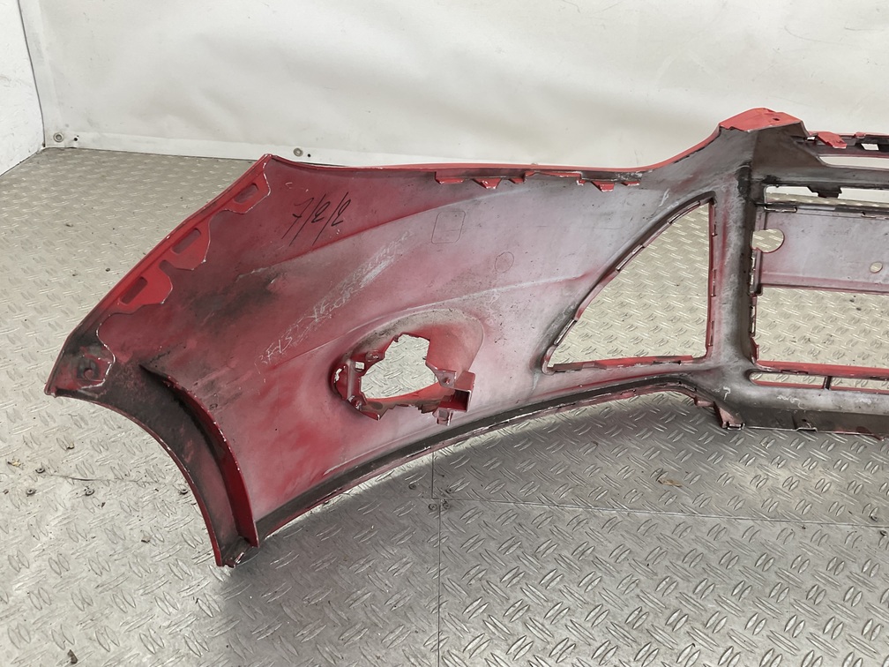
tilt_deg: -32.2
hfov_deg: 61.7
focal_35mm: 29
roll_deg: -9.7
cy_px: 334
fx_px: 745
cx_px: 444
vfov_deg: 48.2
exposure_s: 1/120
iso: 32
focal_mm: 3
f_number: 1.8
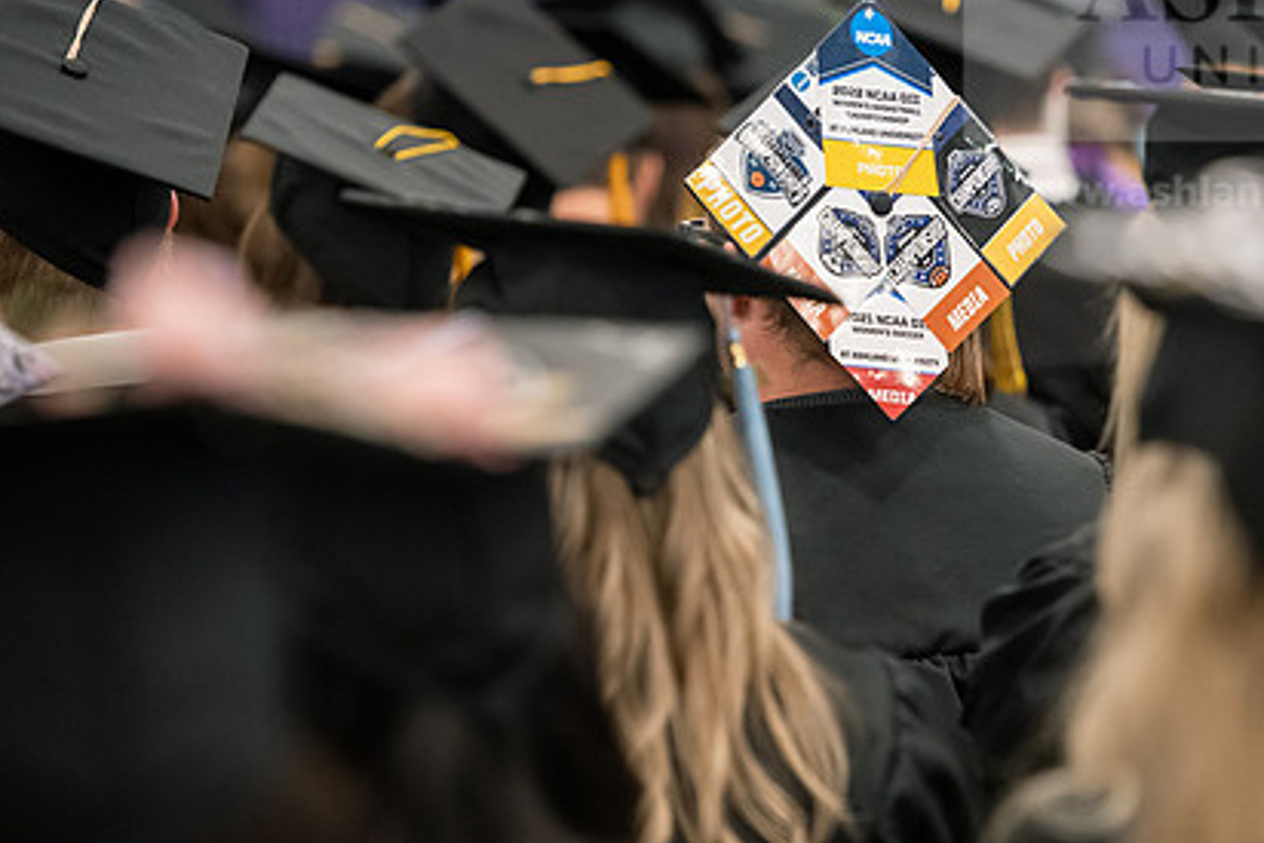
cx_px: 871
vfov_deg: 6.5
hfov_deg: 9.7
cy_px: 256
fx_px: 7411
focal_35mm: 211
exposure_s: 1/200
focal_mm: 150
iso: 4000
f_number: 3.2
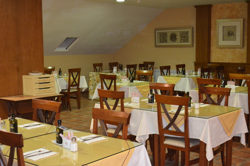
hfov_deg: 37.9
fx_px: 364
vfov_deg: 25.6
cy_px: 83
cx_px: 125
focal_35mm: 52
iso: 3200
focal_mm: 35
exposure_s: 1/60
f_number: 5
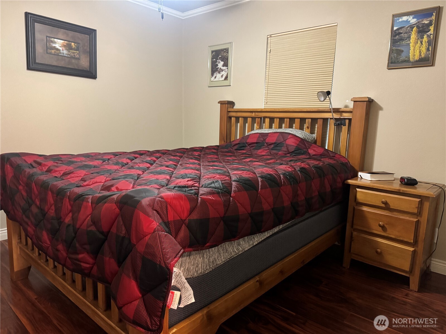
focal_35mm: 24
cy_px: 167
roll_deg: -1.3
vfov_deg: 56.8
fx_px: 309
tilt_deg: -9.4
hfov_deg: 71.6
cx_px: 223
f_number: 1.78
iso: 800
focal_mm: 6.76
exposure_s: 1/40
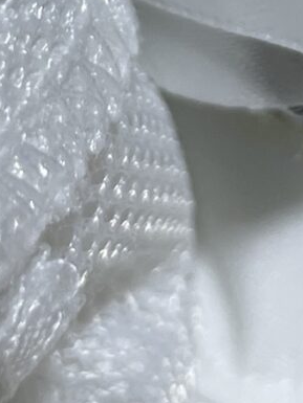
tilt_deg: -59.0
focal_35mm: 173
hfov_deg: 8.6
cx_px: 178
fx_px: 2018
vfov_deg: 10.6
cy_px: -346
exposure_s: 1/100
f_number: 1.6
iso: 32
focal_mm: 4.2
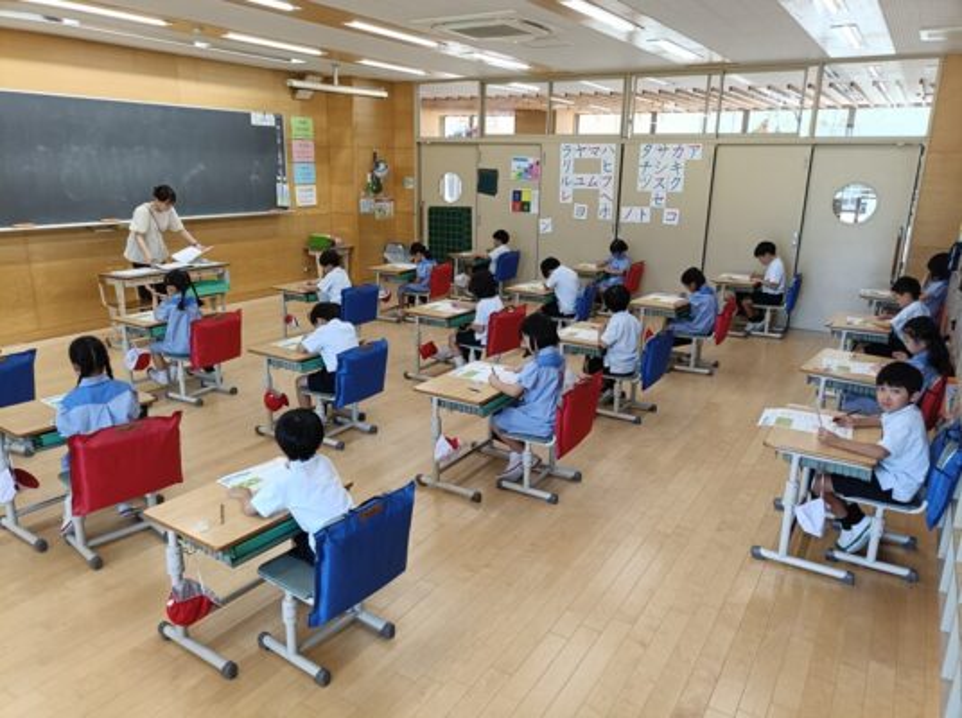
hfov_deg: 69.5
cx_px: 481
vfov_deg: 54.7
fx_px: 694
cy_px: 359
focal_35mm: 25
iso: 160
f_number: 1.7
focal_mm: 4.7
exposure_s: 1/50
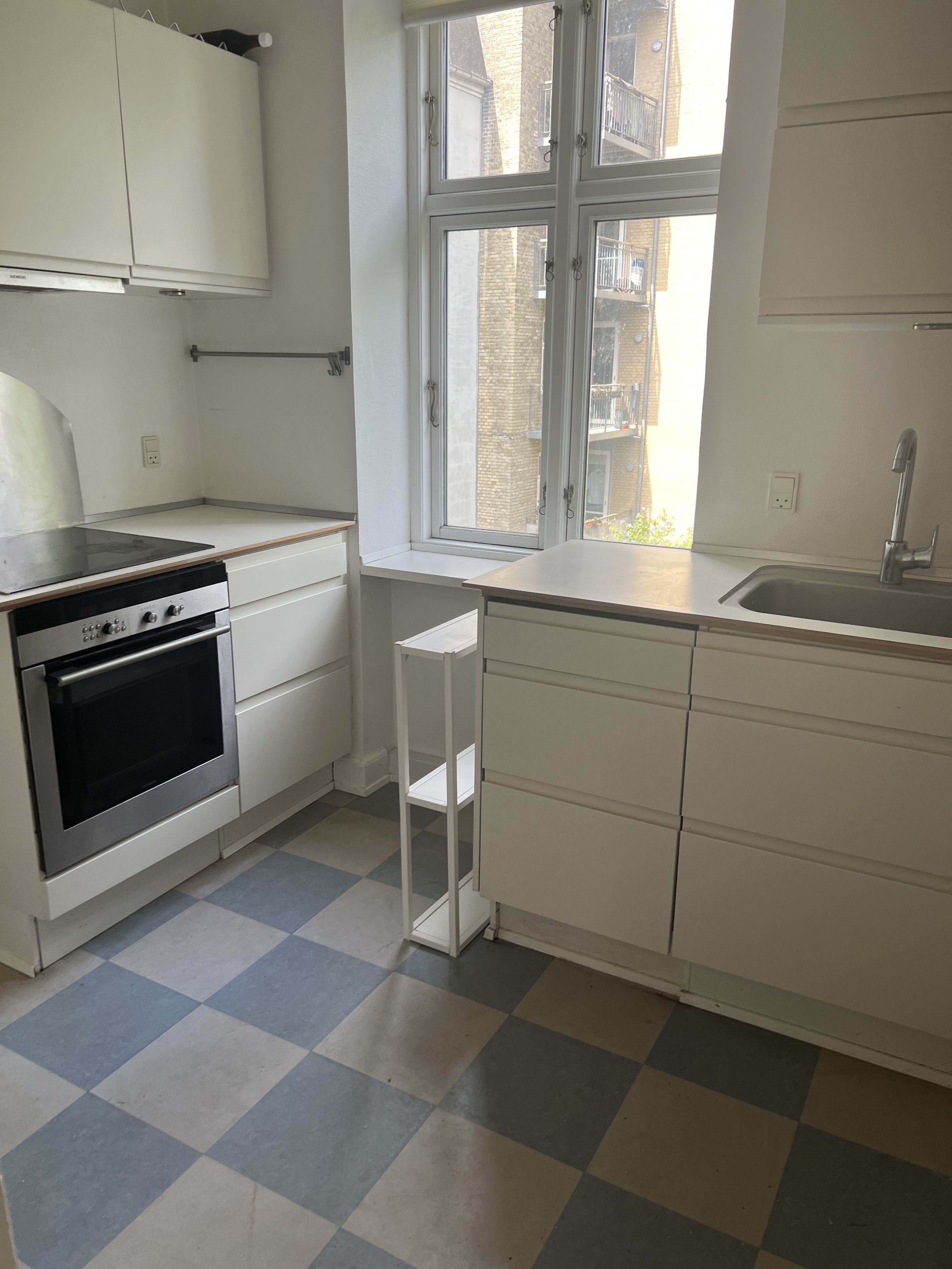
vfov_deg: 67.3
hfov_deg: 53.1
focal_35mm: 26
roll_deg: +0.0
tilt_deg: -15.0
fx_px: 953
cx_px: 476
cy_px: 634
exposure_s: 1/162
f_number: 1.5
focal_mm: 5.7
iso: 40
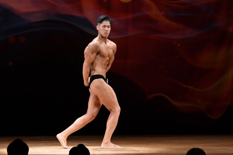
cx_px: 108
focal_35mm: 235
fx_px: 1521
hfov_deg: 8.8
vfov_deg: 5.8
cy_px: 87
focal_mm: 135
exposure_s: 1/400
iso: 3200
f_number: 5.6
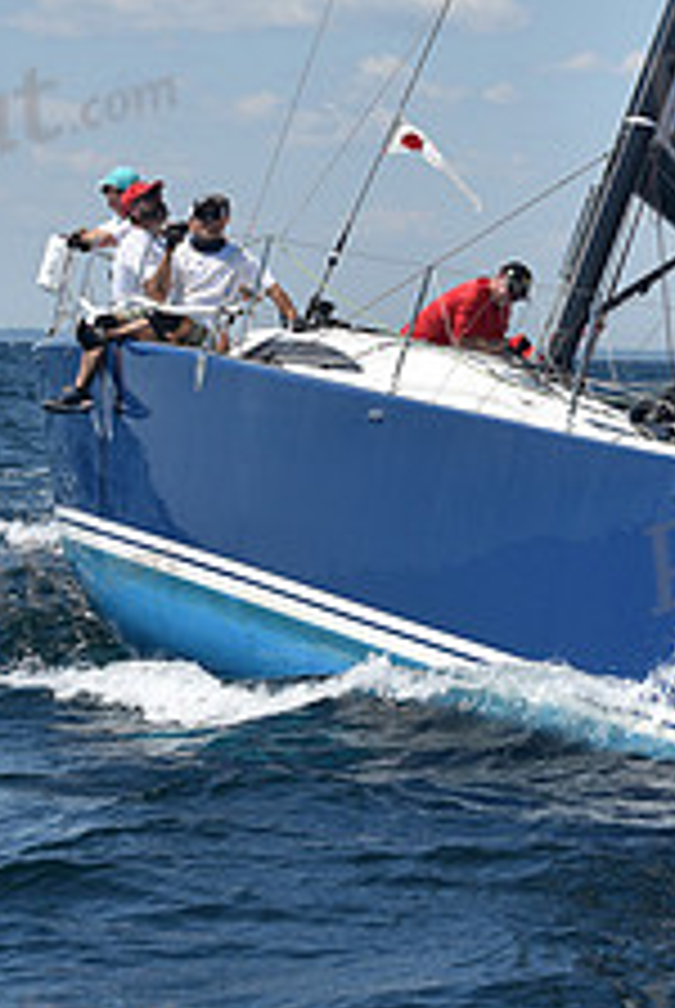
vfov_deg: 11.3
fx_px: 5075
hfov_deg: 7.6
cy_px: 328
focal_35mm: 181
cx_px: 412
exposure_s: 1/1000
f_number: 8
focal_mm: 70
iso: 200
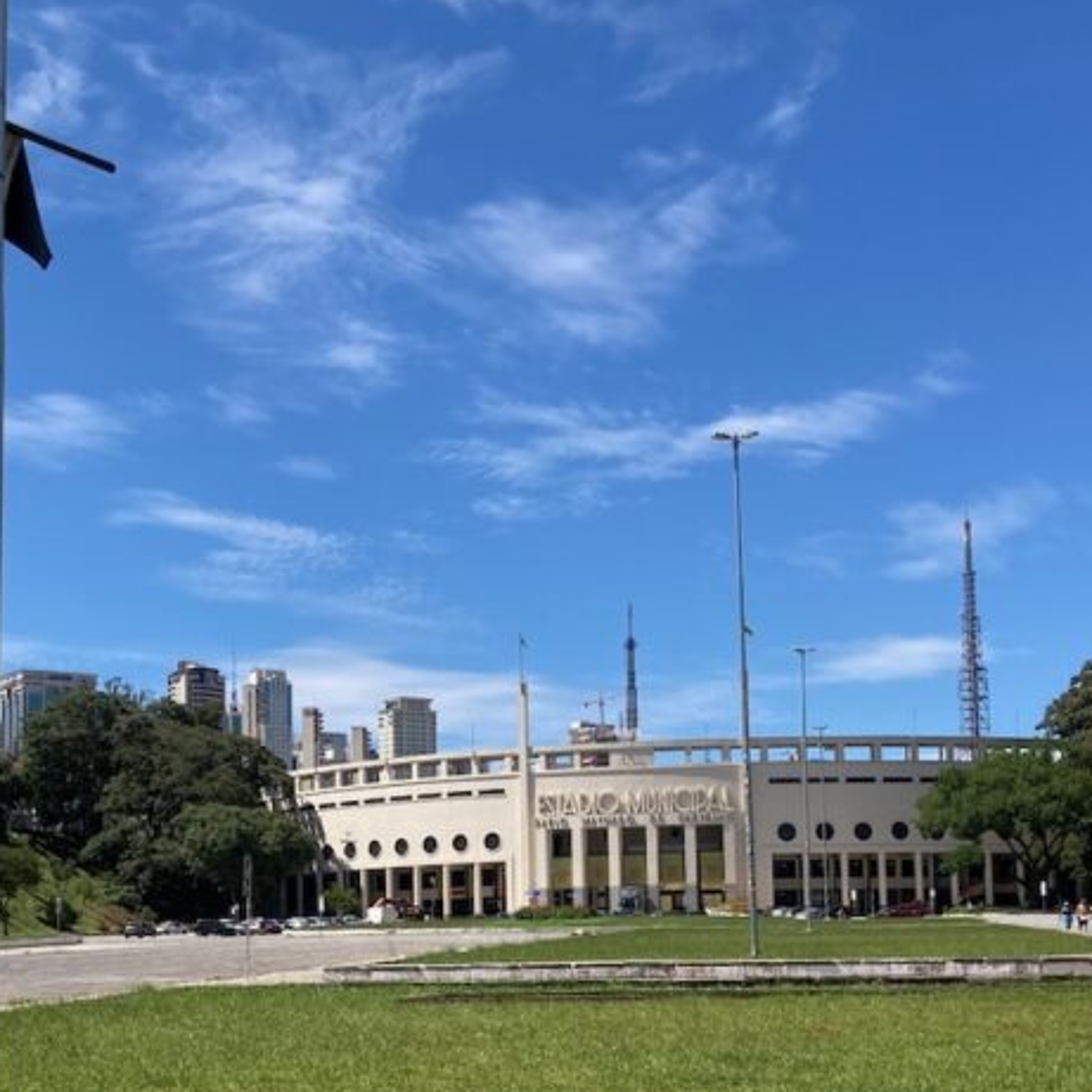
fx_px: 1963
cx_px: 483
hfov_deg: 31.1
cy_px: 784
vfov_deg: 30.7
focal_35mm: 55
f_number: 1.8
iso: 20
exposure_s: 1/2000
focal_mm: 3.99
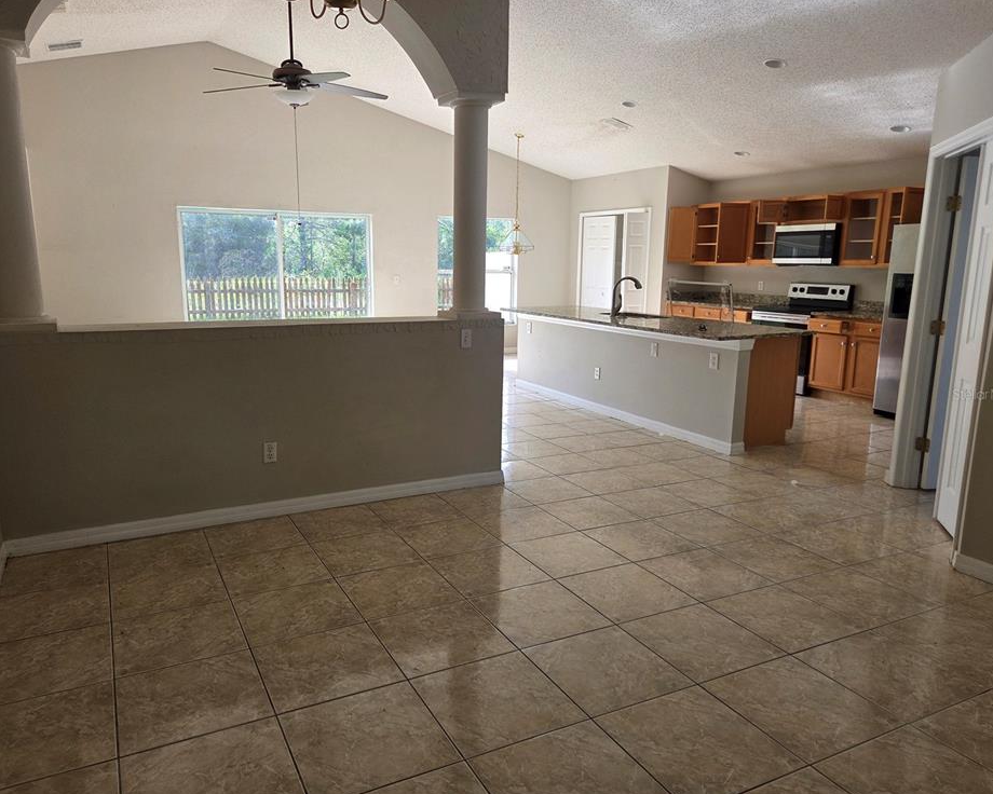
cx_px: 465
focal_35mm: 25
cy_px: 394
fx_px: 735
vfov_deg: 56.8
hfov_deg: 68.0
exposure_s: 1/180
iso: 32
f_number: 1.8
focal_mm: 5.4
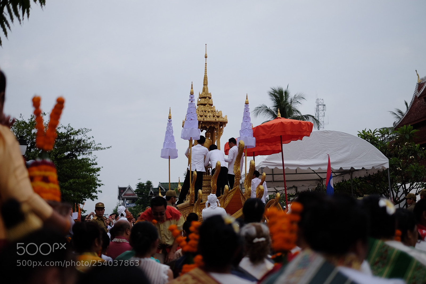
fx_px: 627
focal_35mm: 53
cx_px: 213
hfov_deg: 37.5
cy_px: 142
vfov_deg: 25.5
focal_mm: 35
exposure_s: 1/18000
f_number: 1.4
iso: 400
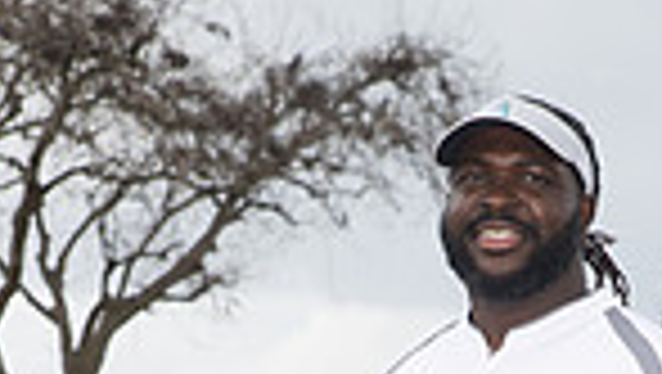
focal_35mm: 186
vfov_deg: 6.2
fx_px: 3268
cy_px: 901
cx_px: 500
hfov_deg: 11.5
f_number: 6.3
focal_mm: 58
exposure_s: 1/320
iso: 100
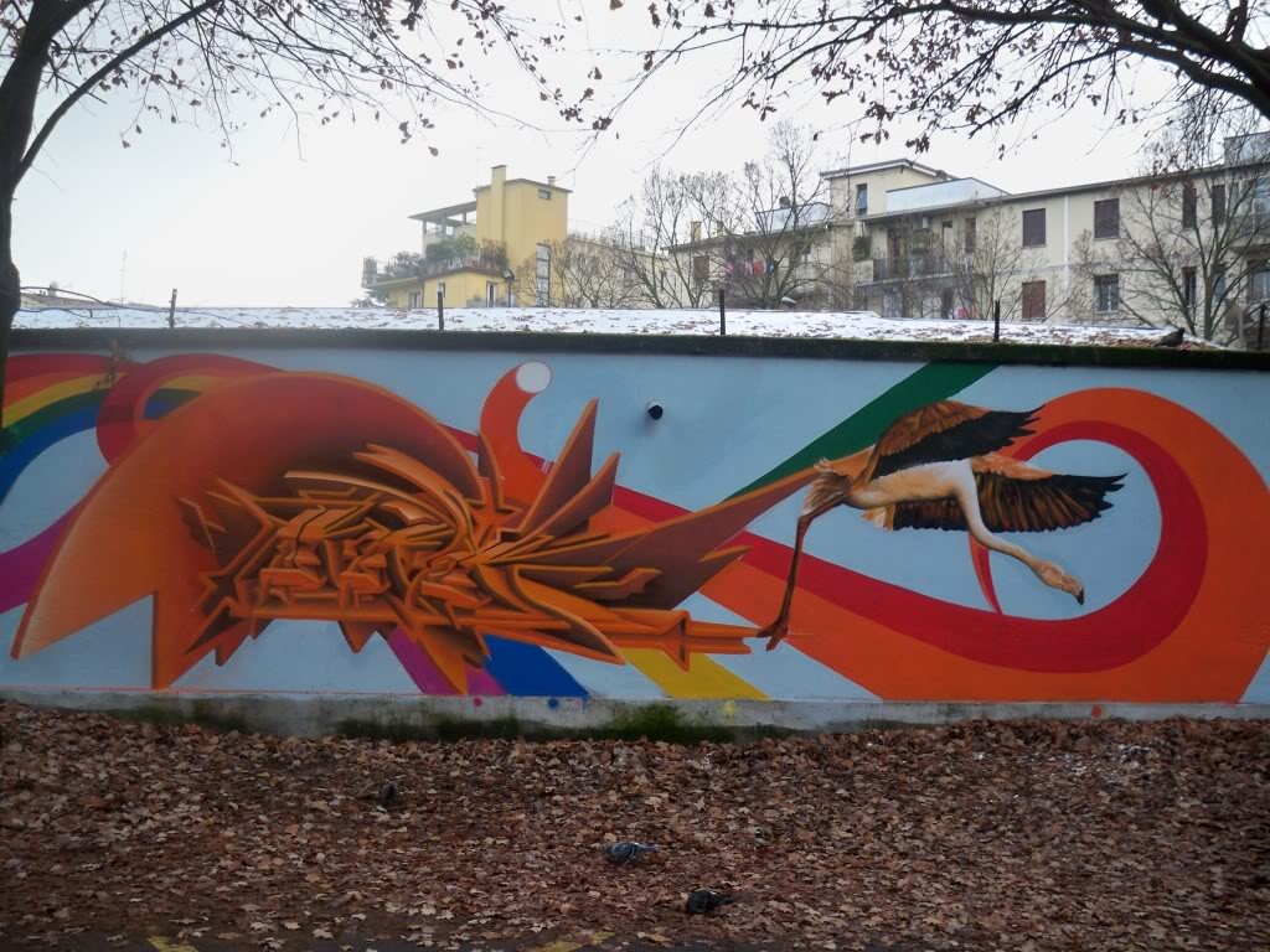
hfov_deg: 52.6
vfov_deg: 40.7
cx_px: 635
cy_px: 476
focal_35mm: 35
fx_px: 1284
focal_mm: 6.3
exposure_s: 1/100
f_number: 3.1
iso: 80
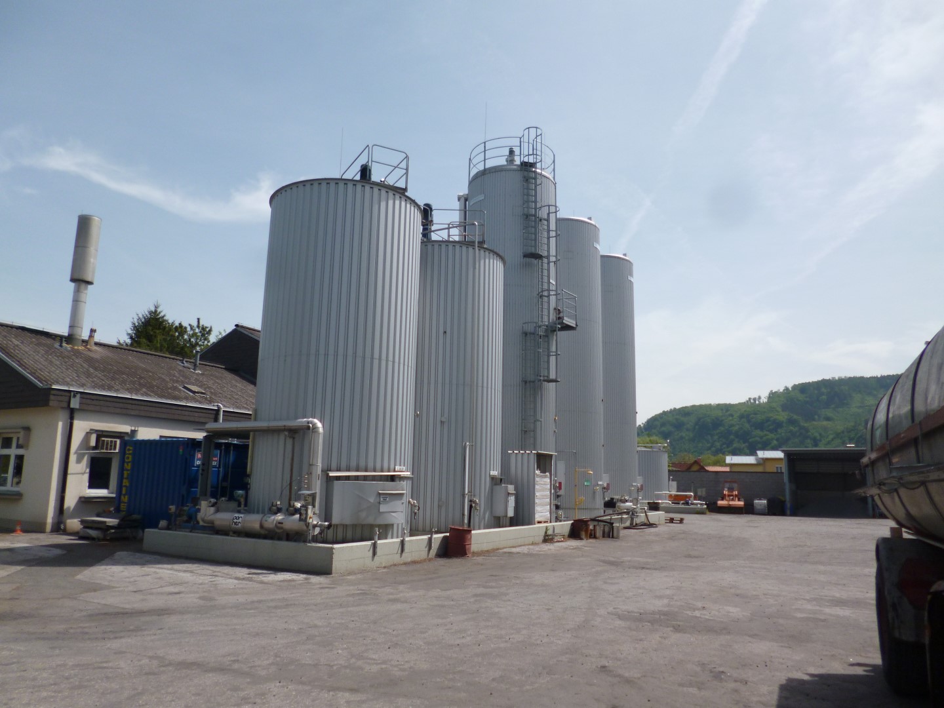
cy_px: 354
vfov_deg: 56.8
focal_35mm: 24
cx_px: 472
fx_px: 654
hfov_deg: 71.6
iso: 100
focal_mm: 4.3
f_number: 9
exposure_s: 1/125
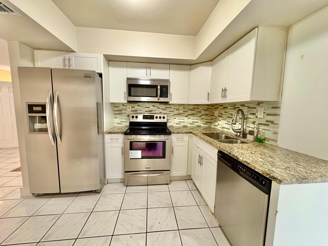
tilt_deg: -6.3
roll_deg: -0.5
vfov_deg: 85.7
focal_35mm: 14
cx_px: 164
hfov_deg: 102.1
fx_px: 133
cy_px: 123
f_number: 2.2
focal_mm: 2.22
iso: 320
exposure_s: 1/60
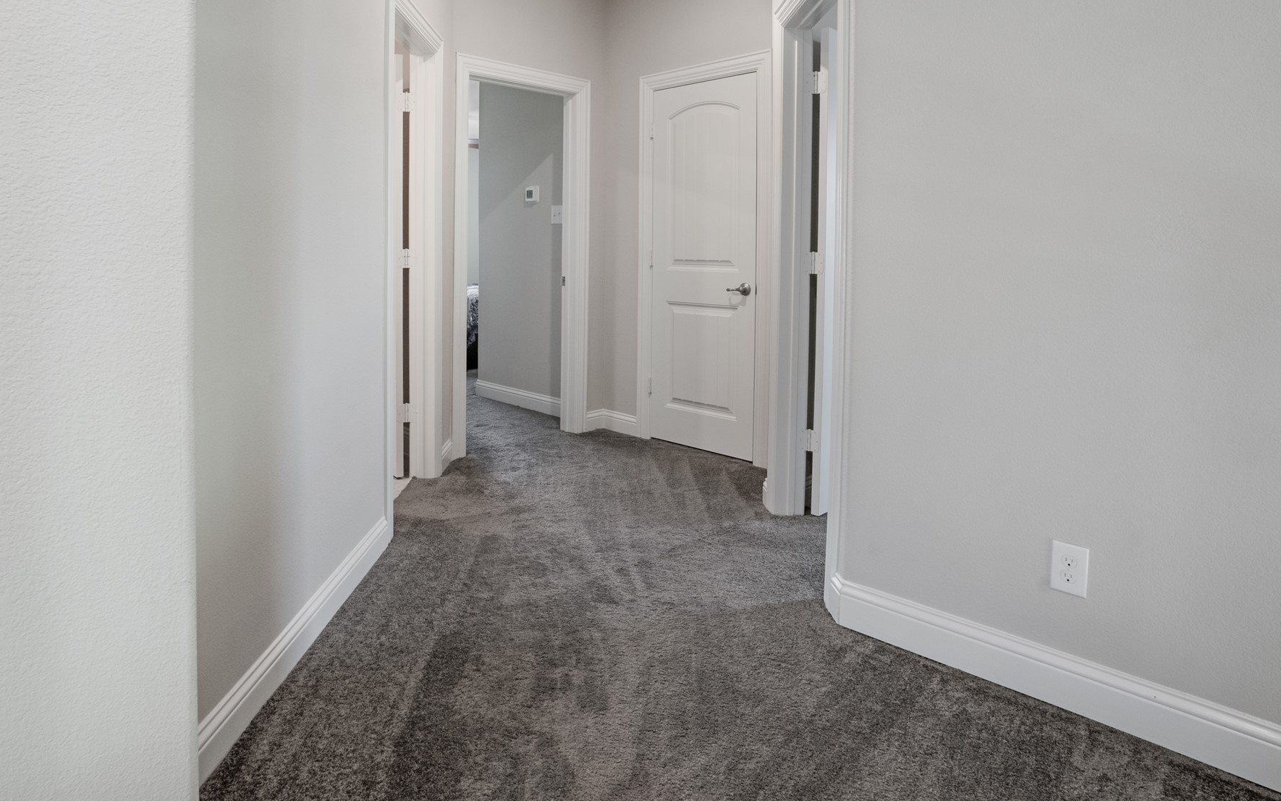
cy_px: 323
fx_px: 698
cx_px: 576
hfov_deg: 84.8
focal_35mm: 20
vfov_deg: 59.2
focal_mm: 16
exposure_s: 1/10
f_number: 9
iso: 400
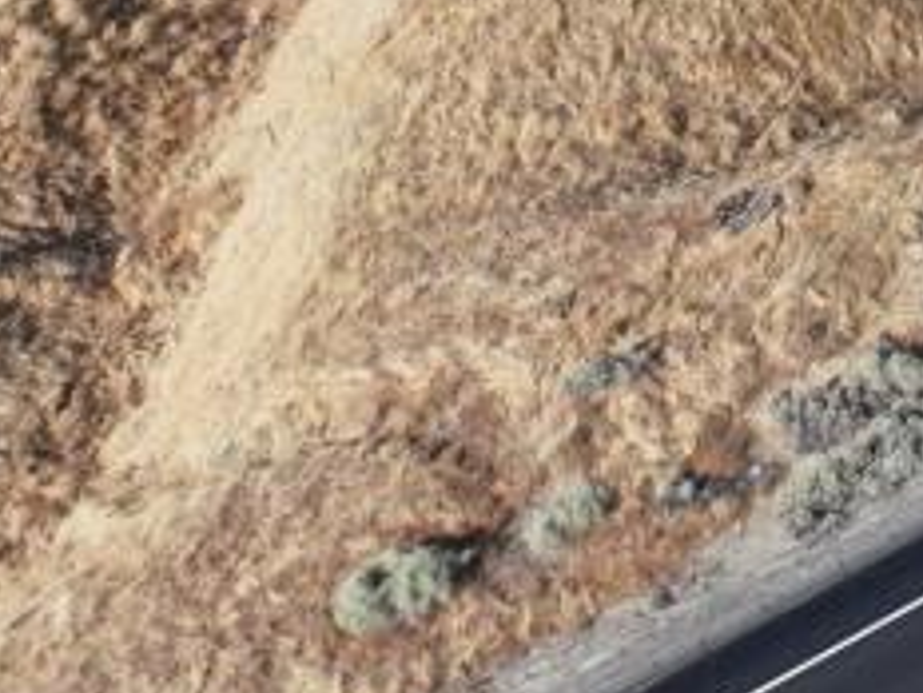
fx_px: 4133
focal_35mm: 155
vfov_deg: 8.3
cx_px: 2522
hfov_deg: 10.2
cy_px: -1292
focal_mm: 12.29
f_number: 2.8
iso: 100
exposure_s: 1/1600
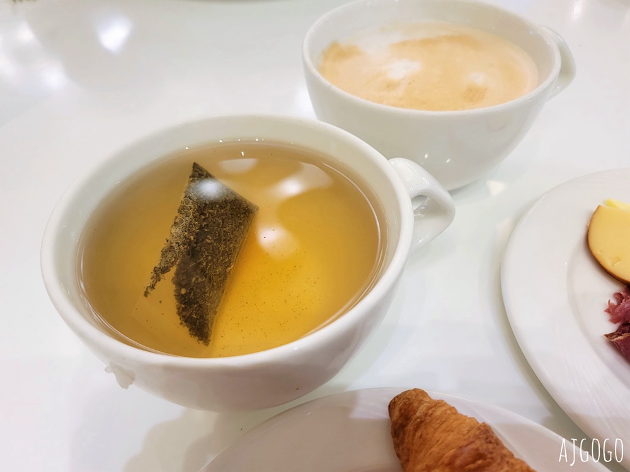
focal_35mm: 26
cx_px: 315
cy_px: 236
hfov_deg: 67.3
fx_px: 473
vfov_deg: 53.1
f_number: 1.8
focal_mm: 5.4
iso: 250
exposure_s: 1/40
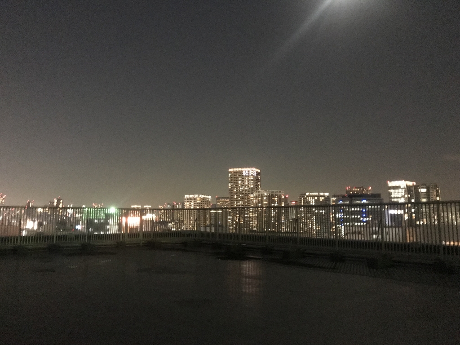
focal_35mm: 28
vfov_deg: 49.7
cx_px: 230
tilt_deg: +8.6
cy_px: 172
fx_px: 372
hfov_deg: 63.4
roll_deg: +0.1
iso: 500
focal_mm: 3.99
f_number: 1.8
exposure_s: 1/4
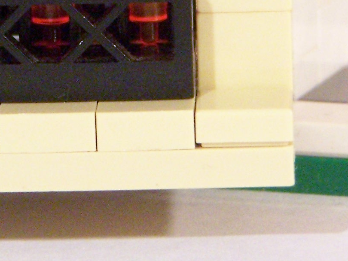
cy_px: -121
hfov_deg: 4.9
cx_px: 8
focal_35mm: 407
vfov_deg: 3.6
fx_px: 4093
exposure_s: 1/15
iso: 400
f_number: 3.6
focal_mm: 21.2
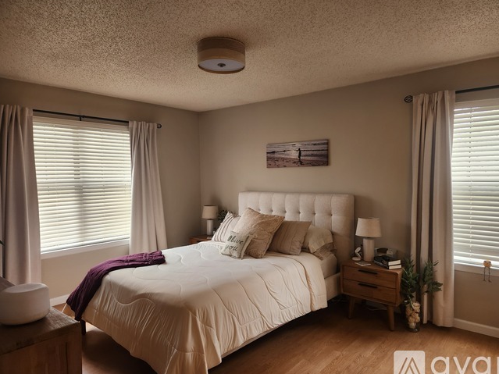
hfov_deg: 71.6
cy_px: 187
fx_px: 346
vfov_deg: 56.8
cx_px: 260
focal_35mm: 24
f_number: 1.8
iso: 125
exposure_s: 1/120
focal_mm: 5.4
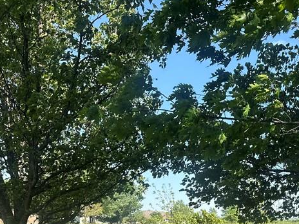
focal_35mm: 53
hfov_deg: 34.3
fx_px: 458
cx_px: 266
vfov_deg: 25.7
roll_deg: +0.6
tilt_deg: -2.8
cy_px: 241
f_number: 1.78
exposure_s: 1/1289
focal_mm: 6.86
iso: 80
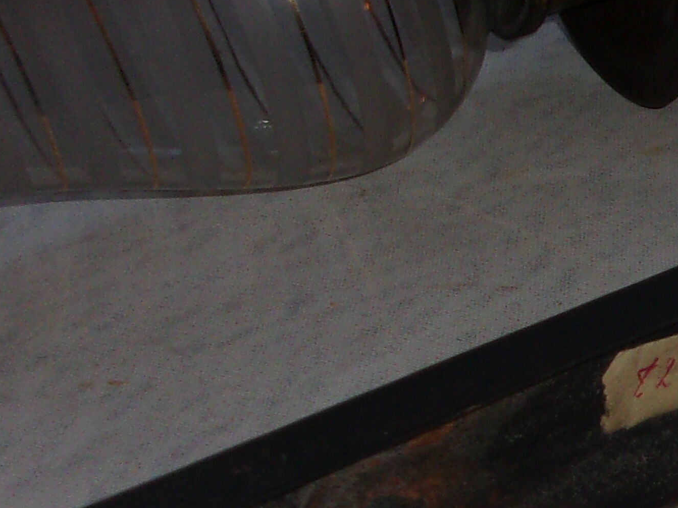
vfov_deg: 15.2
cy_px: 371
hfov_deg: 17.8
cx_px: 1053
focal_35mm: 97
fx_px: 1900
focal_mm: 5.1
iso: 80
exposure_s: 1/34
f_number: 3.9
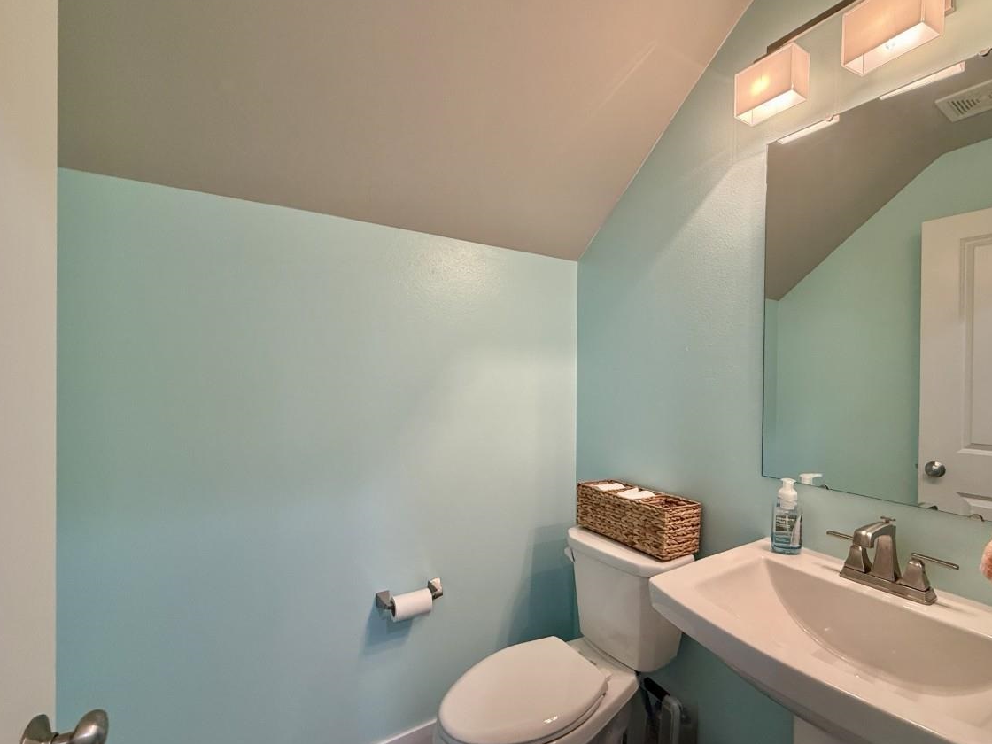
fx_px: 459
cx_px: 542
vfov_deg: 78.1
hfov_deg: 94.2
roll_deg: -0.6
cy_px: 379
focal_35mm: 16
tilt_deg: -0.4
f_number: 2.2
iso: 250
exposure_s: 1/120
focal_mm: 2.22
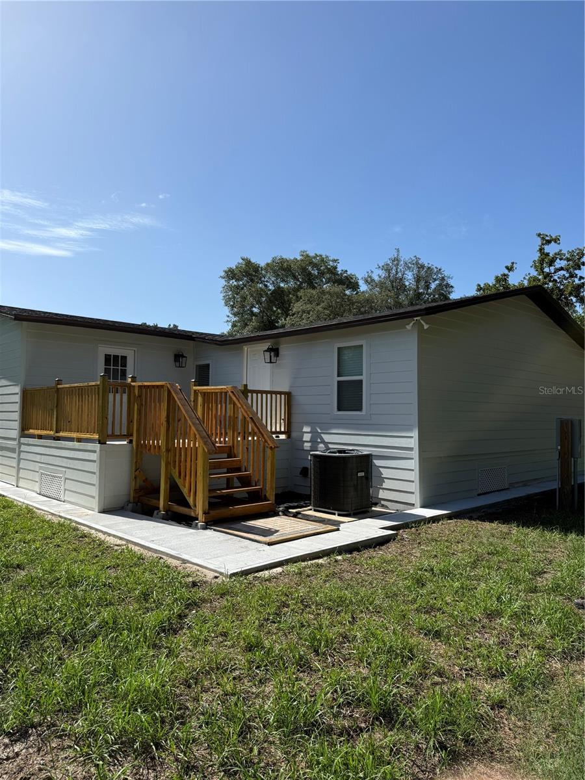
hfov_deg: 56.8
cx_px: 292
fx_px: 541
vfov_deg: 71.6
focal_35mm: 24
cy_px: 390
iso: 80
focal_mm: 6.76
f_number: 1.78
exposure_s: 1/5714
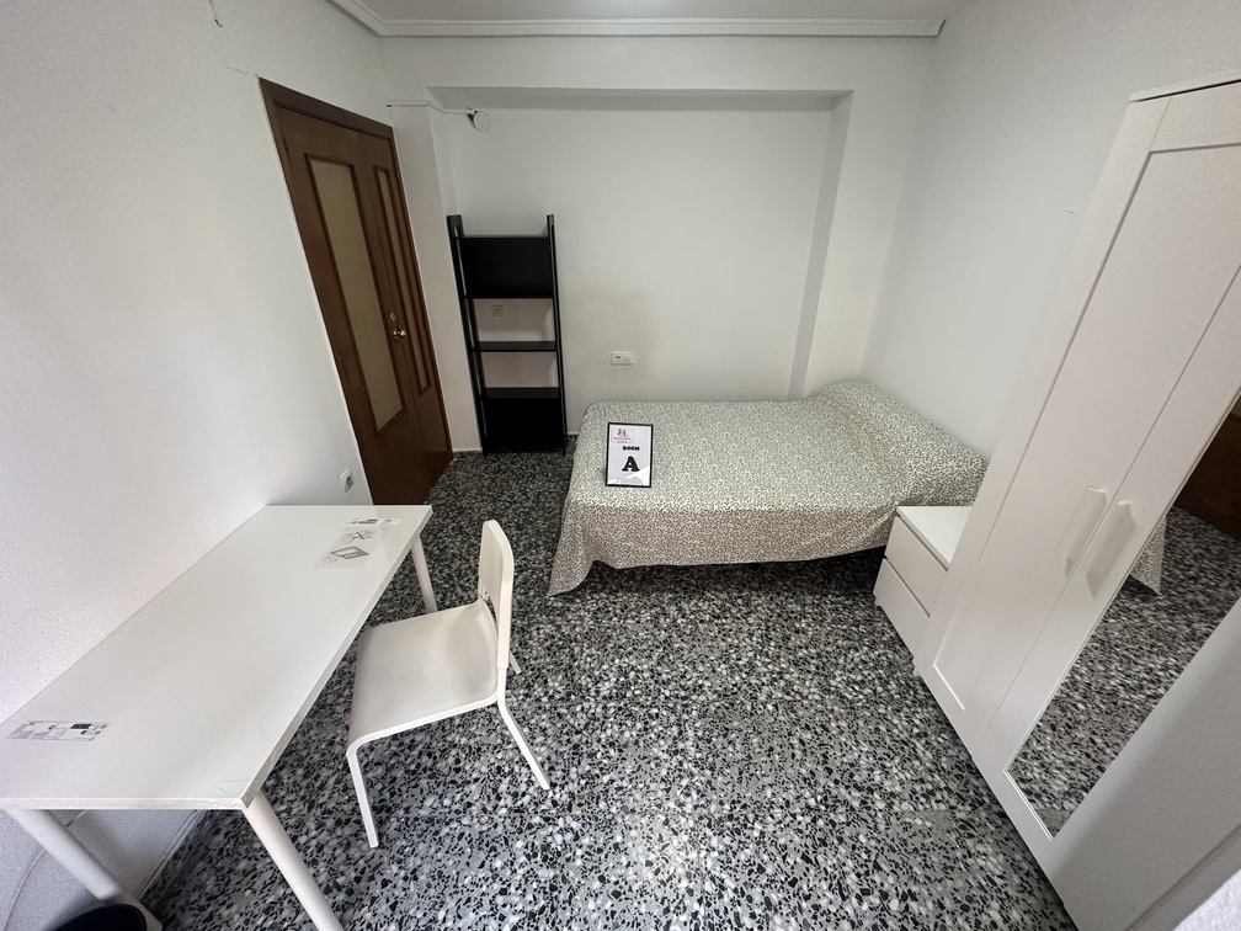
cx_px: 620
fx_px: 502
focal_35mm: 14
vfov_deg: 85.7
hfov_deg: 102.1
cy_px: 466
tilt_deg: -26.8
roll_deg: -0.5
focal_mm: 2.22
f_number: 2.2
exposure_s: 1/100
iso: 250
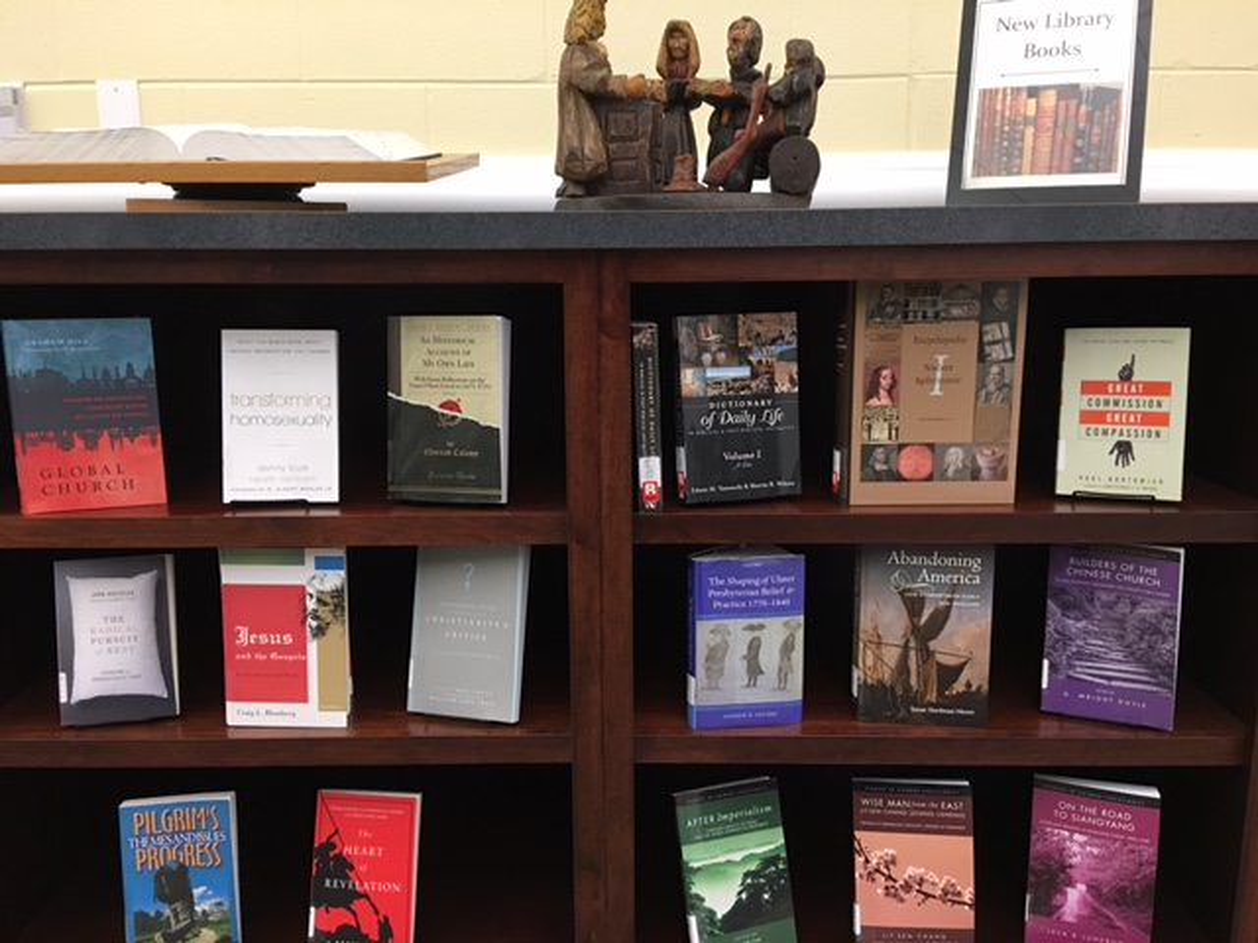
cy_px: 472
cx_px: 629
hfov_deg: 61.7
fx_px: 1054
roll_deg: +1.0
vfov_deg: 48.2
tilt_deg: -10.3
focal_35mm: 29
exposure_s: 1/15
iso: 80
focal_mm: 4.15
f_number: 2.2
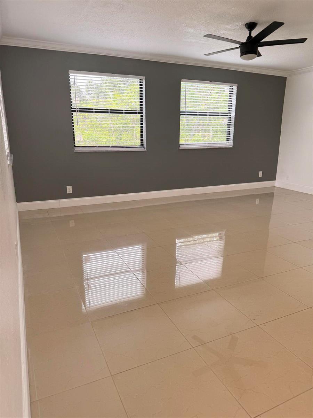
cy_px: 209
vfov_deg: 71.6
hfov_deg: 56.8
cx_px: 156
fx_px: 289
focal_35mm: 24
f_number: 1.78
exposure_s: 1/121
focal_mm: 6.76
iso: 80
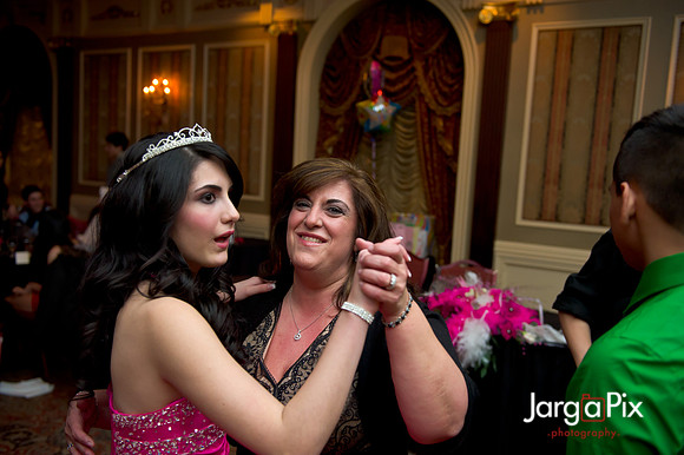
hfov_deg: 55.8
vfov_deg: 38.8
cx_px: 342
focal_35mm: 34
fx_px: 646
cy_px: 228
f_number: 3.2
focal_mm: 34
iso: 1600
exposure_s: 1/125
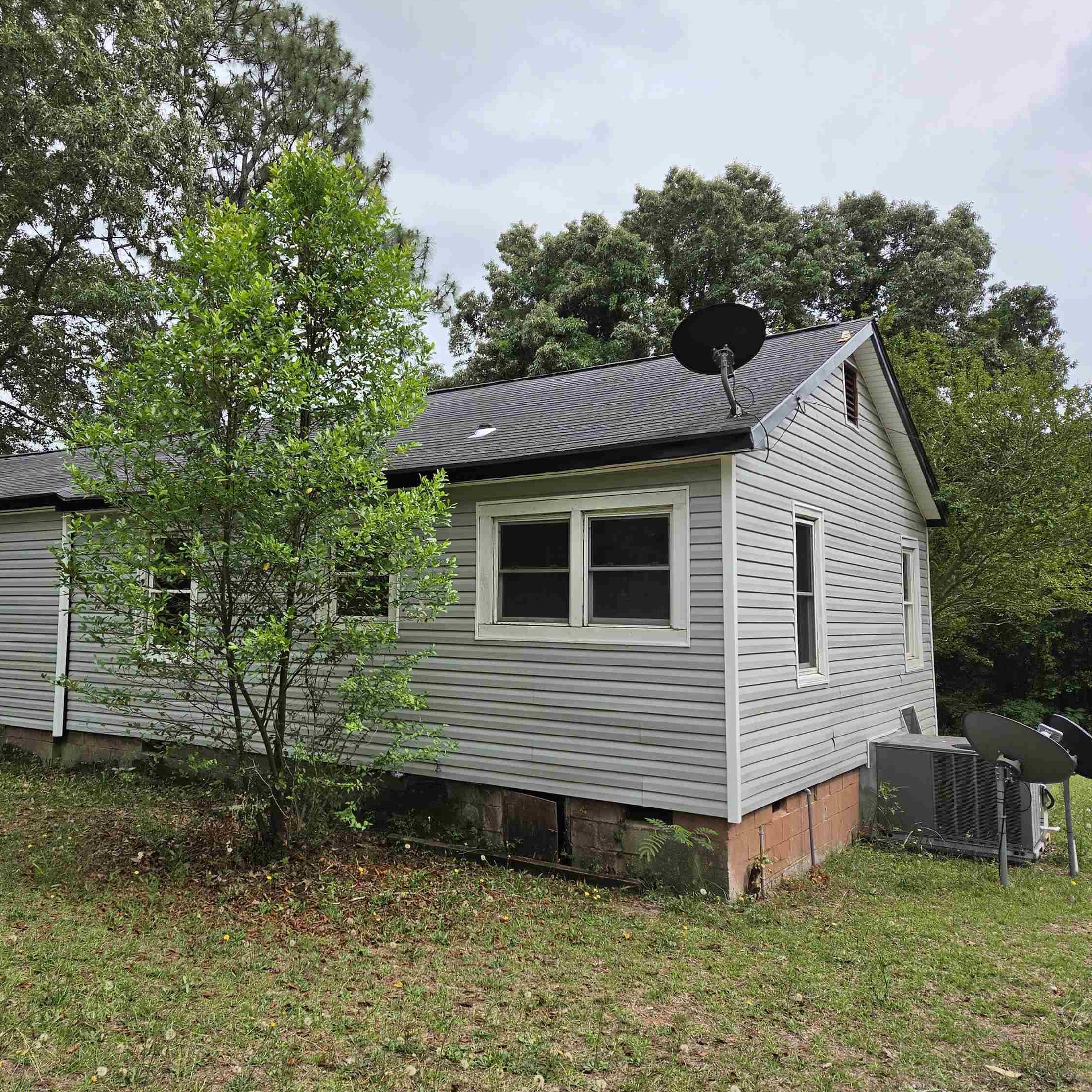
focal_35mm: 28
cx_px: 366
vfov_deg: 57.3
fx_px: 999
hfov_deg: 56.1
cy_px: 534
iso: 80
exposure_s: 1/5089
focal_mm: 5.4
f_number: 1.8
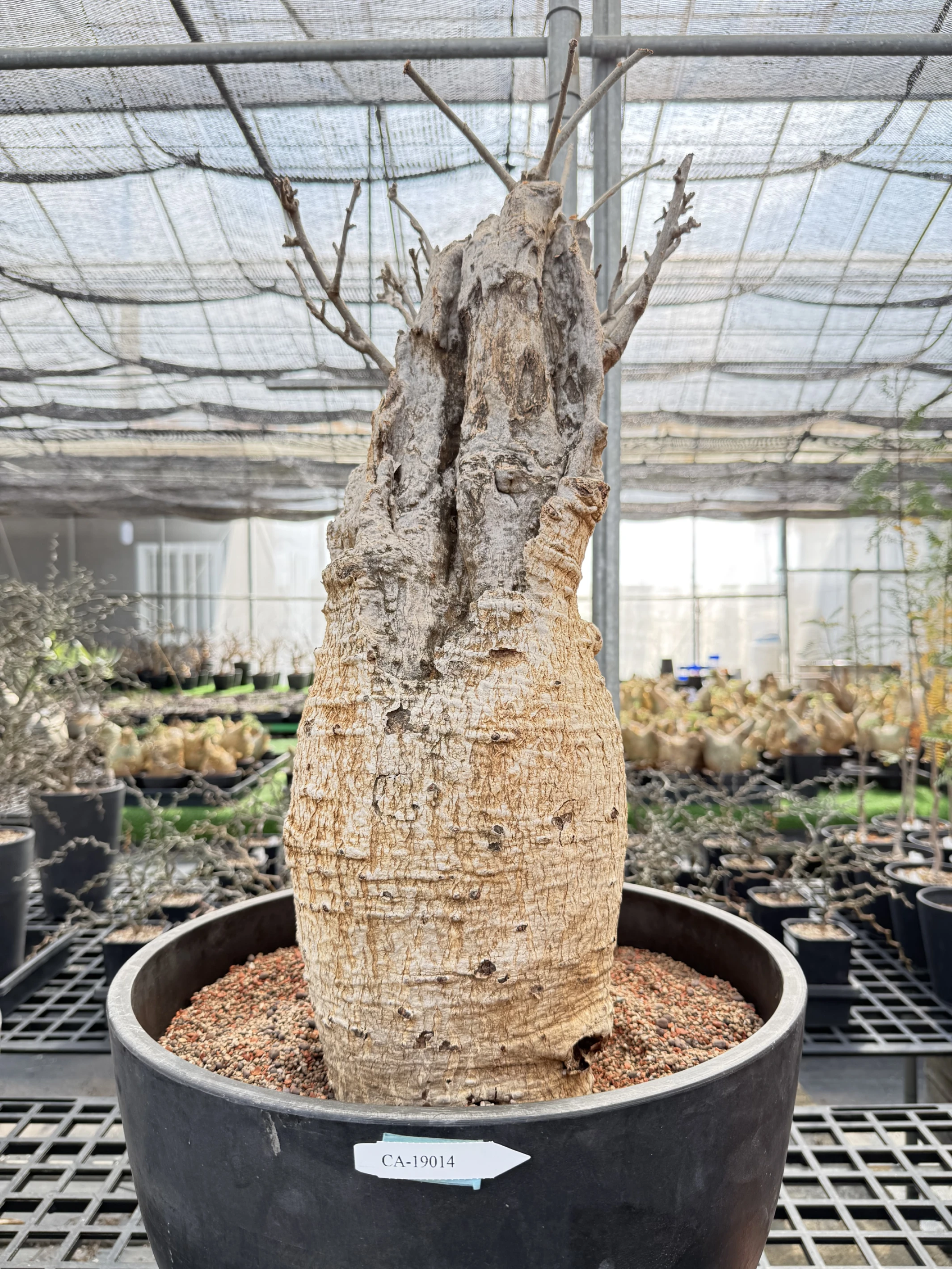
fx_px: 880
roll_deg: +0.0
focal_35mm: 24
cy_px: 634
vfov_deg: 71.6
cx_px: 476
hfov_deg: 56.8
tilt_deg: -0.4
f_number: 1.78
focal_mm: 6.76
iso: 100
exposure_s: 1/393
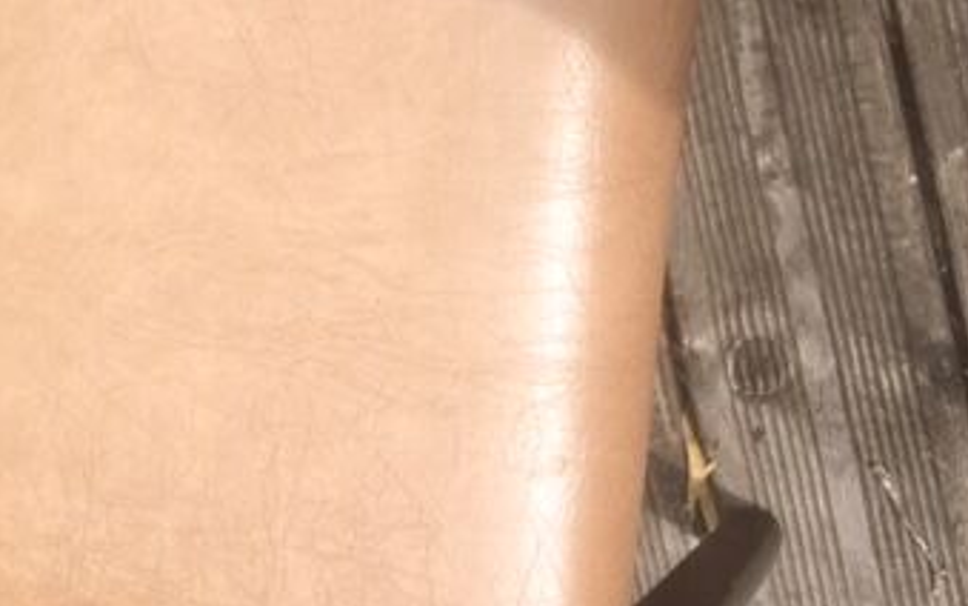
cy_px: 66
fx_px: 1530
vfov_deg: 21.9
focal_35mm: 58
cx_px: 197
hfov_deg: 34.1
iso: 32
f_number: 2.2
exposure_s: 1/774
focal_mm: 4.15
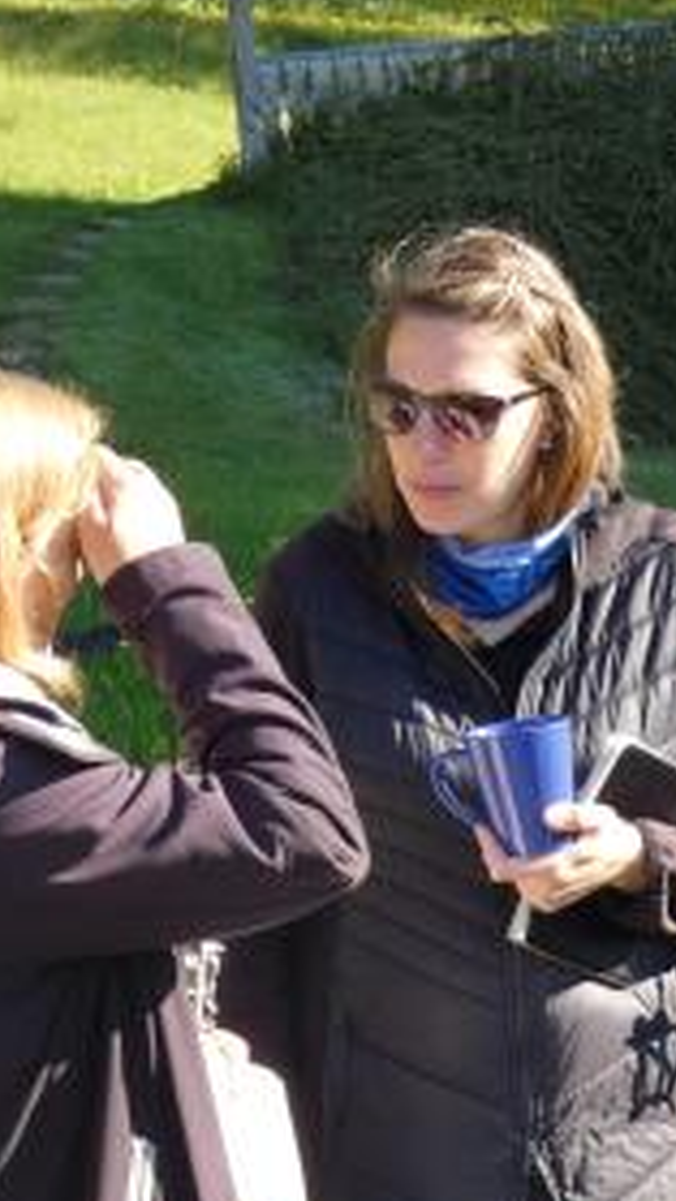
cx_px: 288
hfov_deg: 11.8
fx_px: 3281
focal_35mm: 103
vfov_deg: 20.7
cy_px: 603
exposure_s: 1/125
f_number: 4.2
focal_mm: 11.9
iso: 80
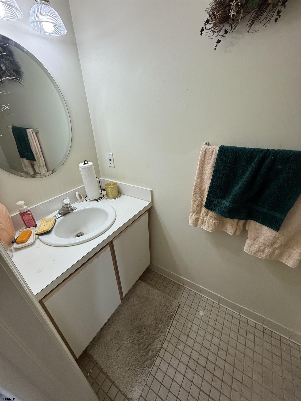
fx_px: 162
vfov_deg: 102.1
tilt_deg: -28.7
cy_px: 200
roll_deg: +0.4
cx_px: 150
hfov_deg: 85.7
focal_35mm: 14
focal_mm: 2.22
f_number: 2.2
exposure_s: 1/99
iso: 100
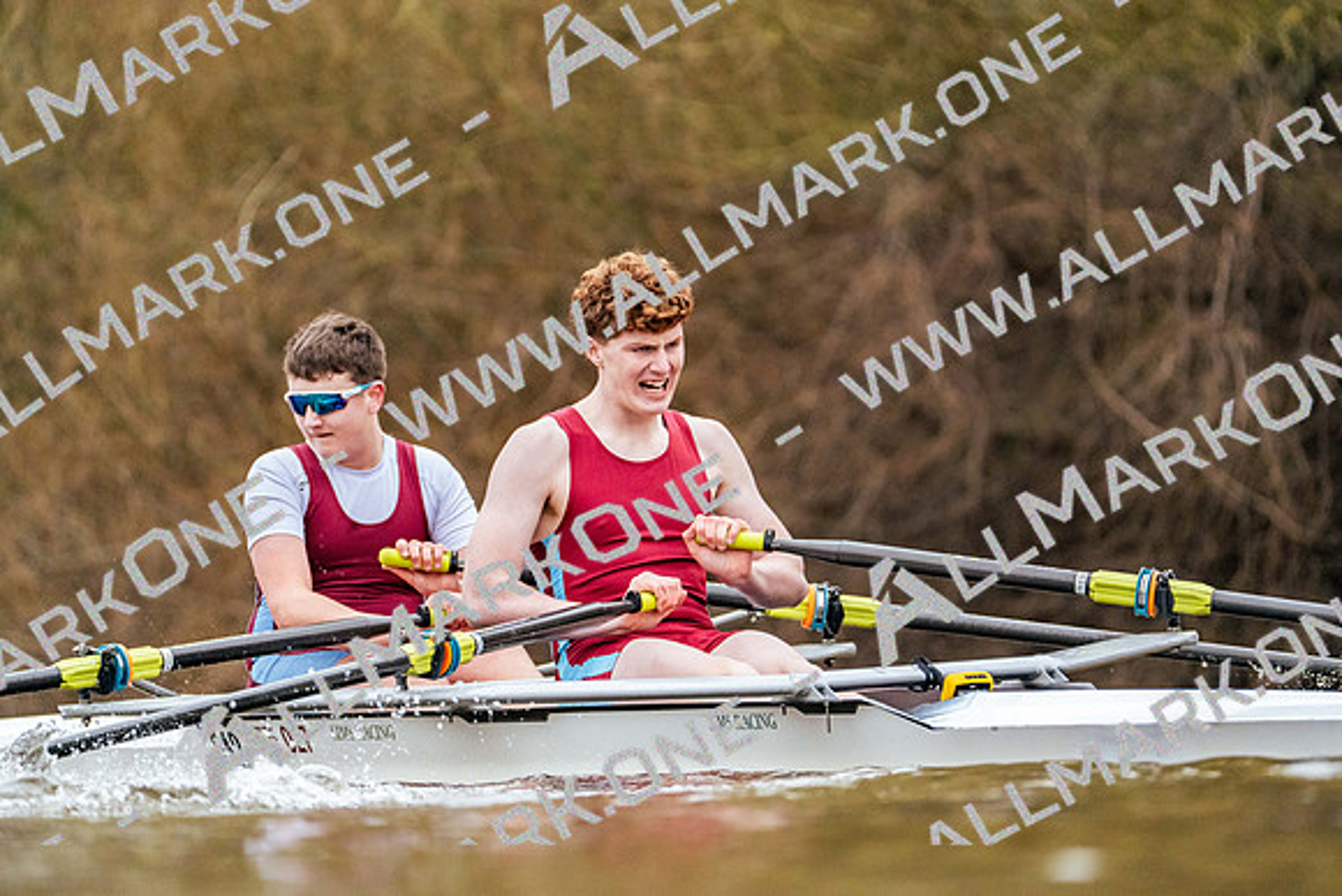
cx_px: 671
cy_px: 448
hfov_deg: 4.6
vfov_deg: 3.1
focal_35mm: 444
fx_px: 16554
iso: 6400
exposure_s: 1/2000
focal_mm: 444
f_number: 6.3
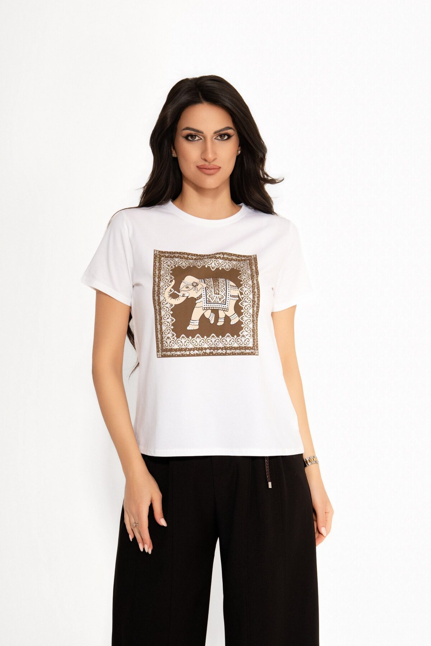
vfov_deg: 23.4
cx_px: 216
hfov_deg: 15.7
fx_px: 1562
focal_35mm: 87
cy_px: 323
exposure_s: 1/160
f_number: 9
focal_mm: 87
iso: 100
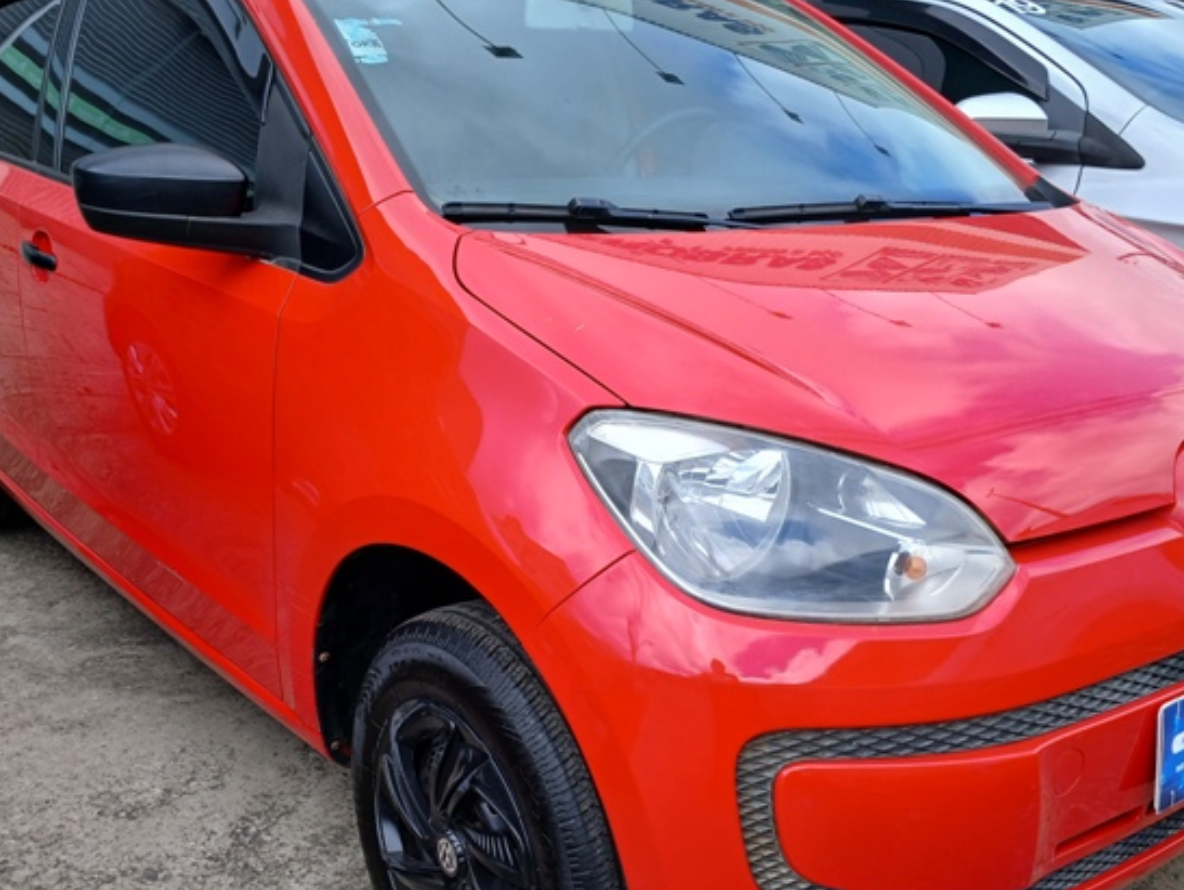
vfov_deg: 37.7
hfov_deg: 48.9
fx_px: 1301
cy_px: 515
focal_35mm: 38
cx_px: 654
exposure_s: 1/303
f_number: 1.8
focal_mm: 3.98
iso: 20
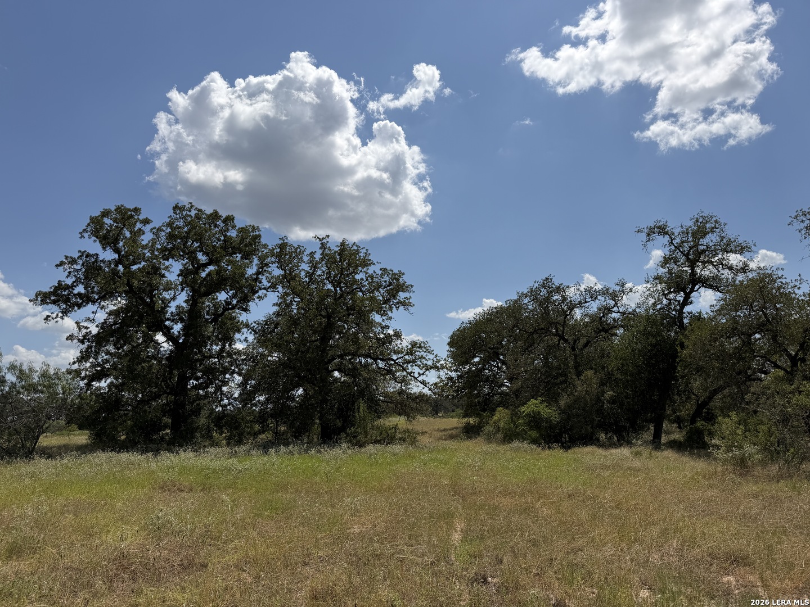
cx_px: 405
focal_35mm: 24
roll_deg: +2.5
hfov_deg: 71.6
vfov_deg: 56.8
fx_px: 562
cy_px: 304
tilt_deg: +11.8
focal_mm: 6.76
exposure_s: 1/9091
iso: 80
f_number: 1.78
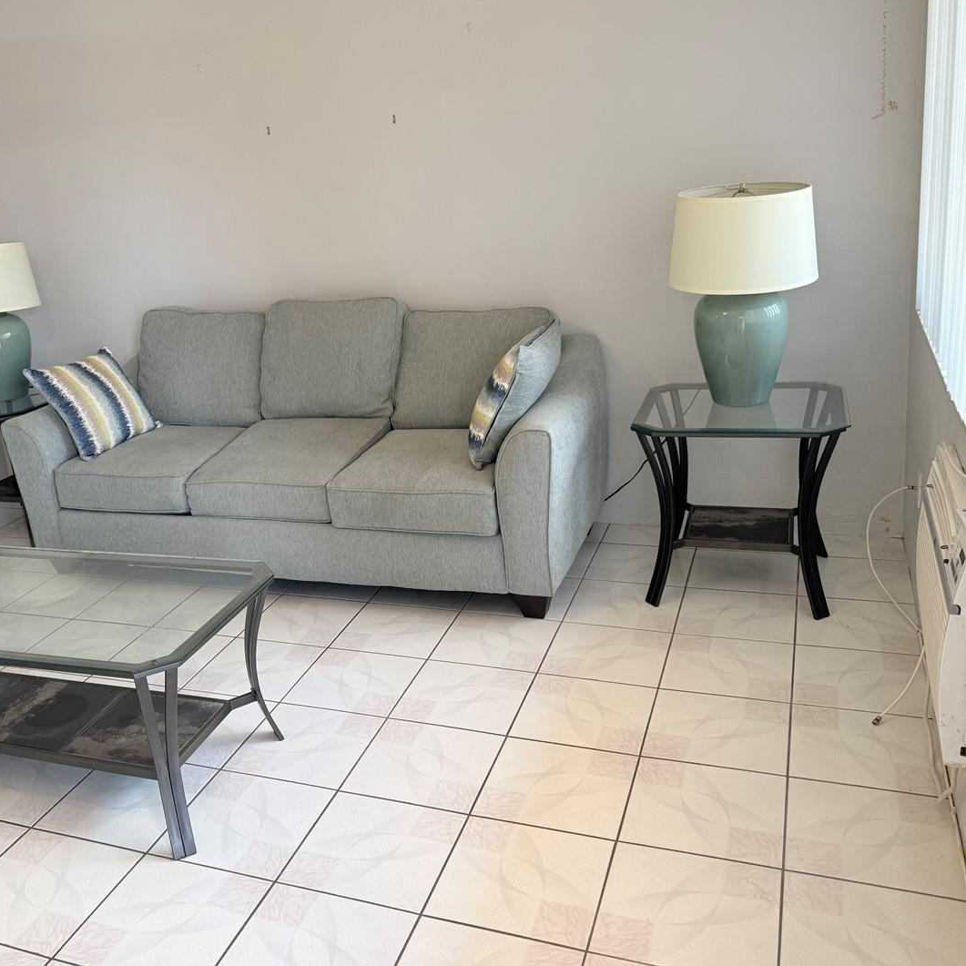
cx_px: 345
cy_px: 428
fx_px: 1010
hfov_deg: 50.4
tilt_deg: -14.3
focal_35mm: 32
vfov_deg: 51.0
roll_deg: +6.5
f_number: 1.78
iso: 64
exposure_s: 1/120
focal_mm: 6.76
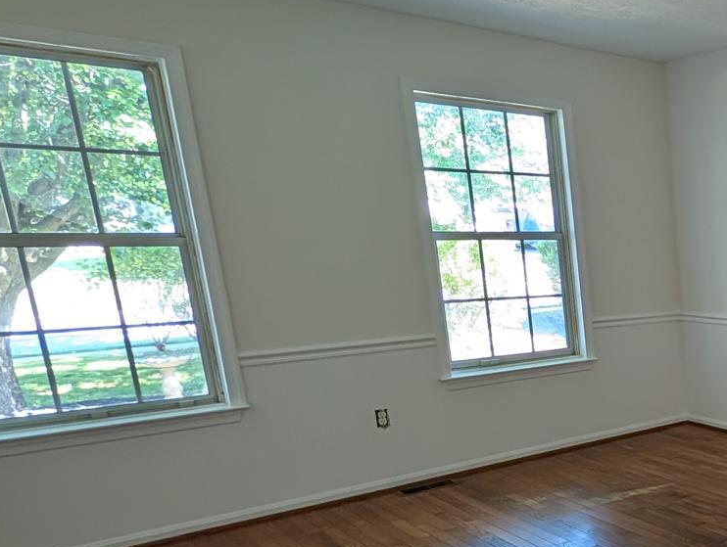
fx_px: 694
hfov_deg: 37.8
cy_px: 411
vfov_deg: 41.8
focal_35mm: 33
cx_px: 911
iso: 78
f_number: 1.7
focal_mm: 2.02
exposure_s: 1/68.1
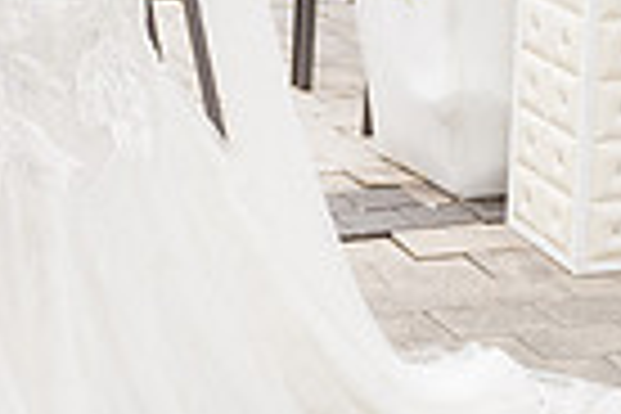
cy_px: -119
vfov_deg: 11.3
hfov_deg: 17.0
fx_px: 2035
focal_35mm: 118
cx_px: 4
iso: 100
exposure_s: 1/60
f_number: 2.8
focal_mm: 28
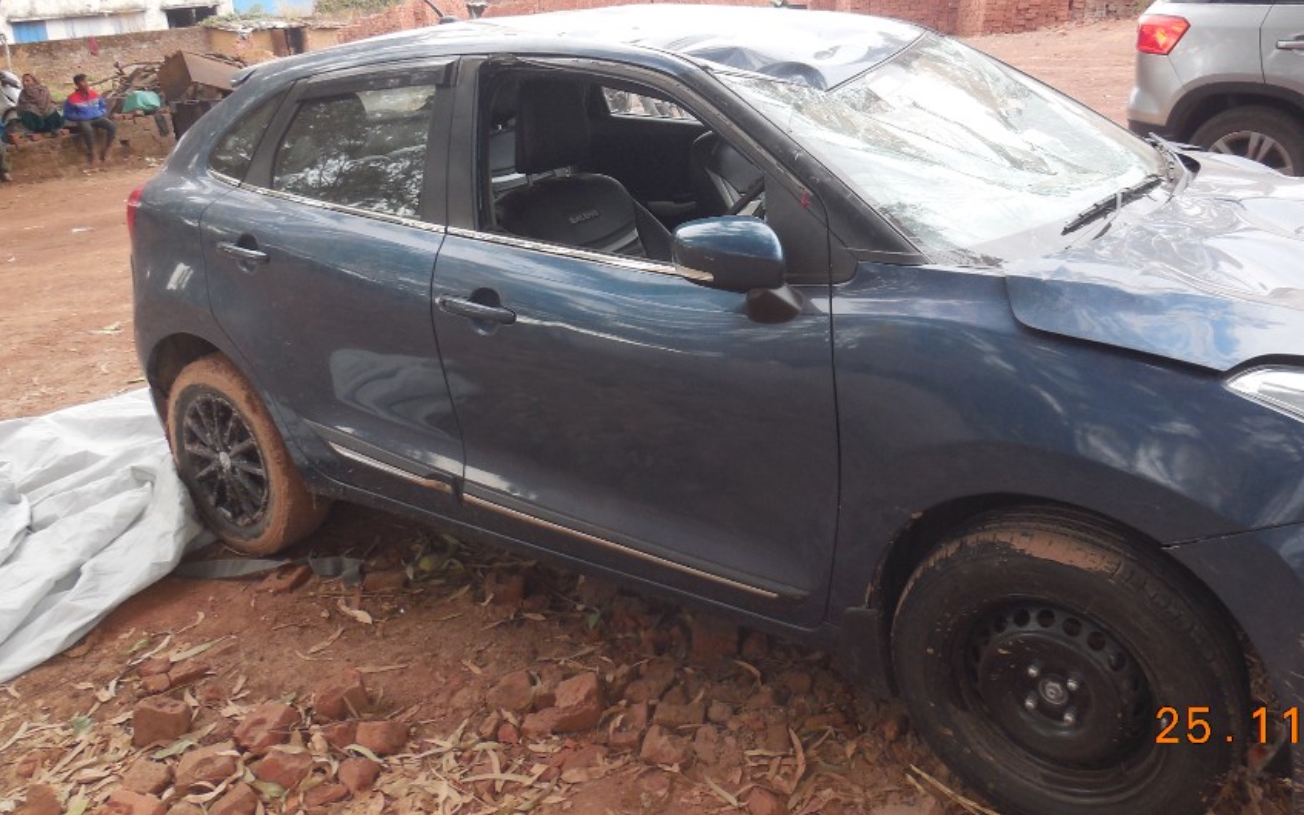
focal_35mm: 32
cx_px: 738
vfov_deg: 38.8
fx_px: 1137
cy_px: 251
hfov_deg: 59.4
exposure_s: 1/40
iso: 125
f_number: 3.1
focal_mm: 4.5
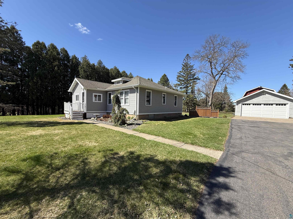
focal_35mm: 14
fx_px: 119
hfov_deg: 102.1
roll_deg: -2.1
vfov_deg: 85.7
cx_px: 146
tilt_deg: -0.6
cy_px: 110
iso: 50
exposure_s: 1/1211
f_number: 2.2
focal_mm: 2.22
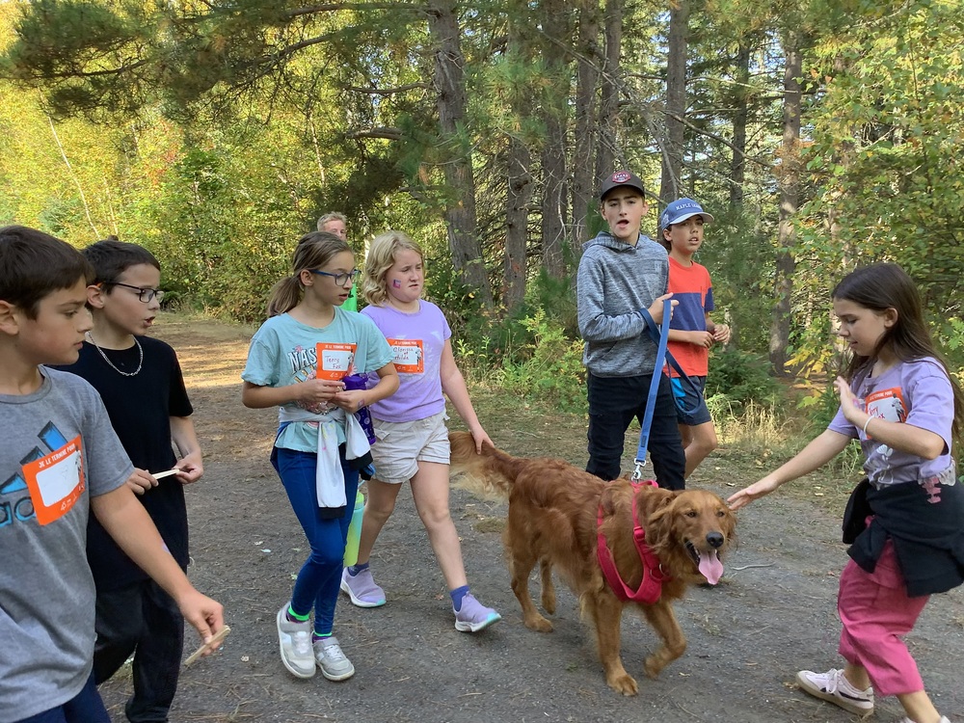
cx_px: 482
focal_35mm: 31
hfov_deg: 58.4
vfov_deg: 45.4
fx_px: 863
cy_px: 362
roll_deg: +1.6
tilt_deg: -10.6
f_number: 2.4
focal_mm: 3.3
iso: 40
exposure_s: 1/120
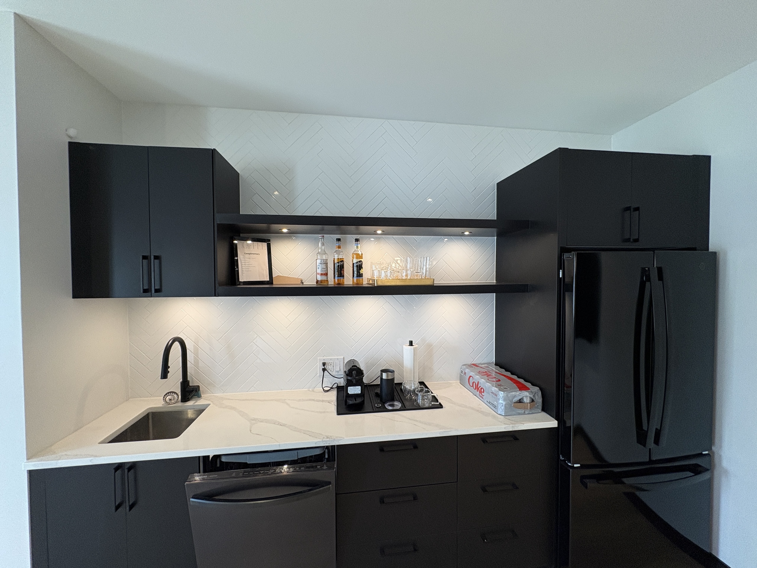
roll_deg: +1.1
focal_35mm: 14
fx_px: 306
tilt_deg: -1.2
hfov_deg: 102.1
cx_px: 378
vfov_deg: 85.7
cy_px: 284
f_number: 2.2
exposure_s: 1/61
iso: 200
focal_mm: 2.22
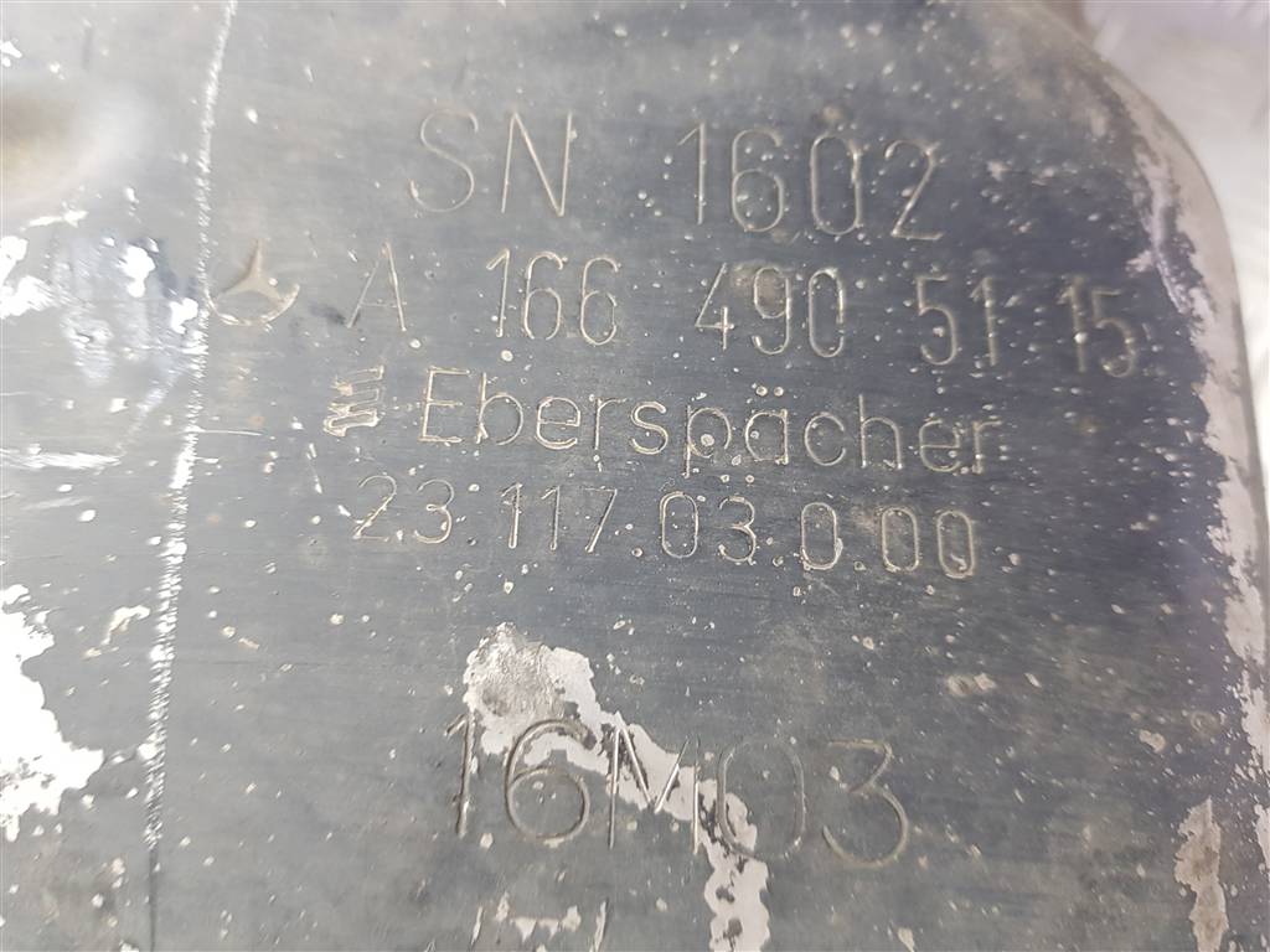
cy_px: 476
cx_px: 635
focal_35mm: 26
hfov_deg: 67.3
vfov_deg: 53.1
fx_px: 954
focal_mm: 4.2
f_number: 1.7
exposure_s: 1/33
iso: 160
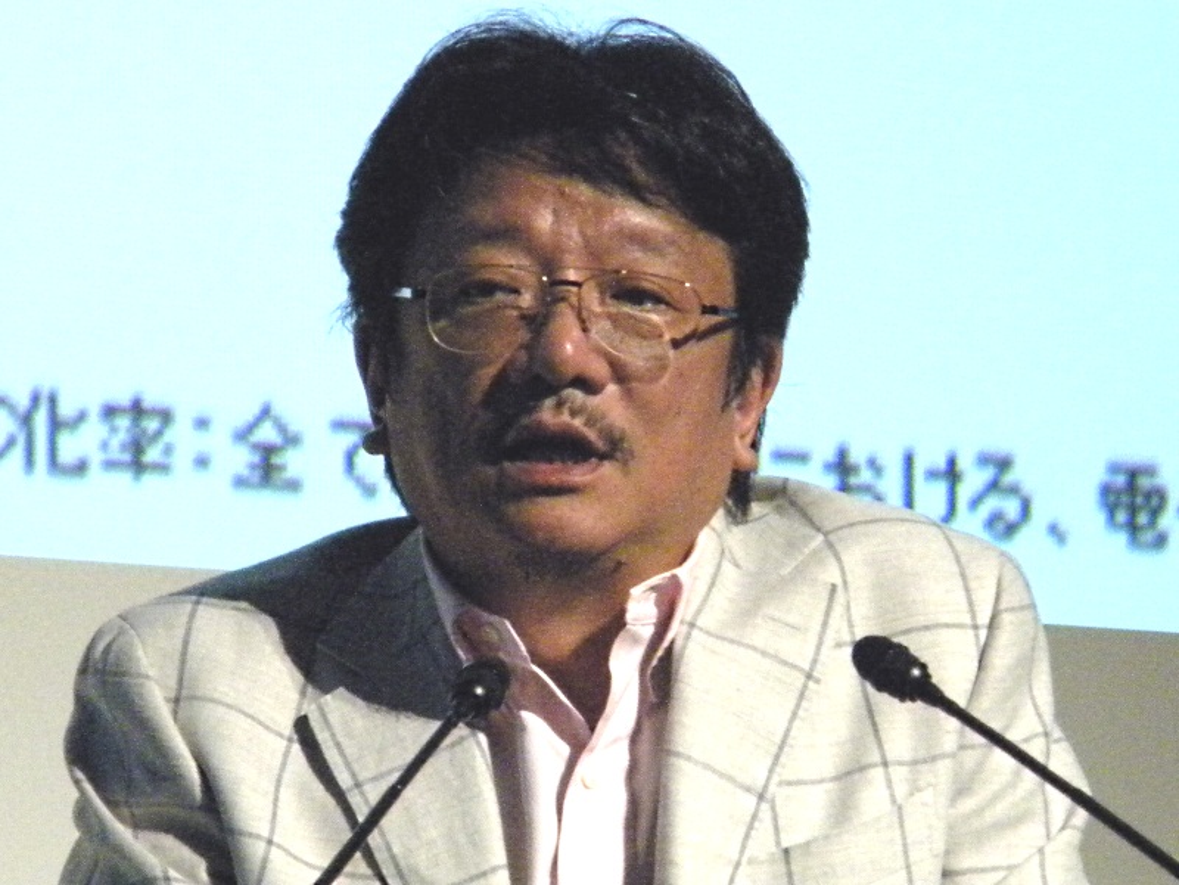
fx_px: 14101
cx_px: 590
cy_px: 442
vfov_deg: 3.6
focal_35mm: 414
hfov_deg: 4.8
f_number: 5.4
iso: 800
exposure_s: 1/78.4
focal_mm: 75
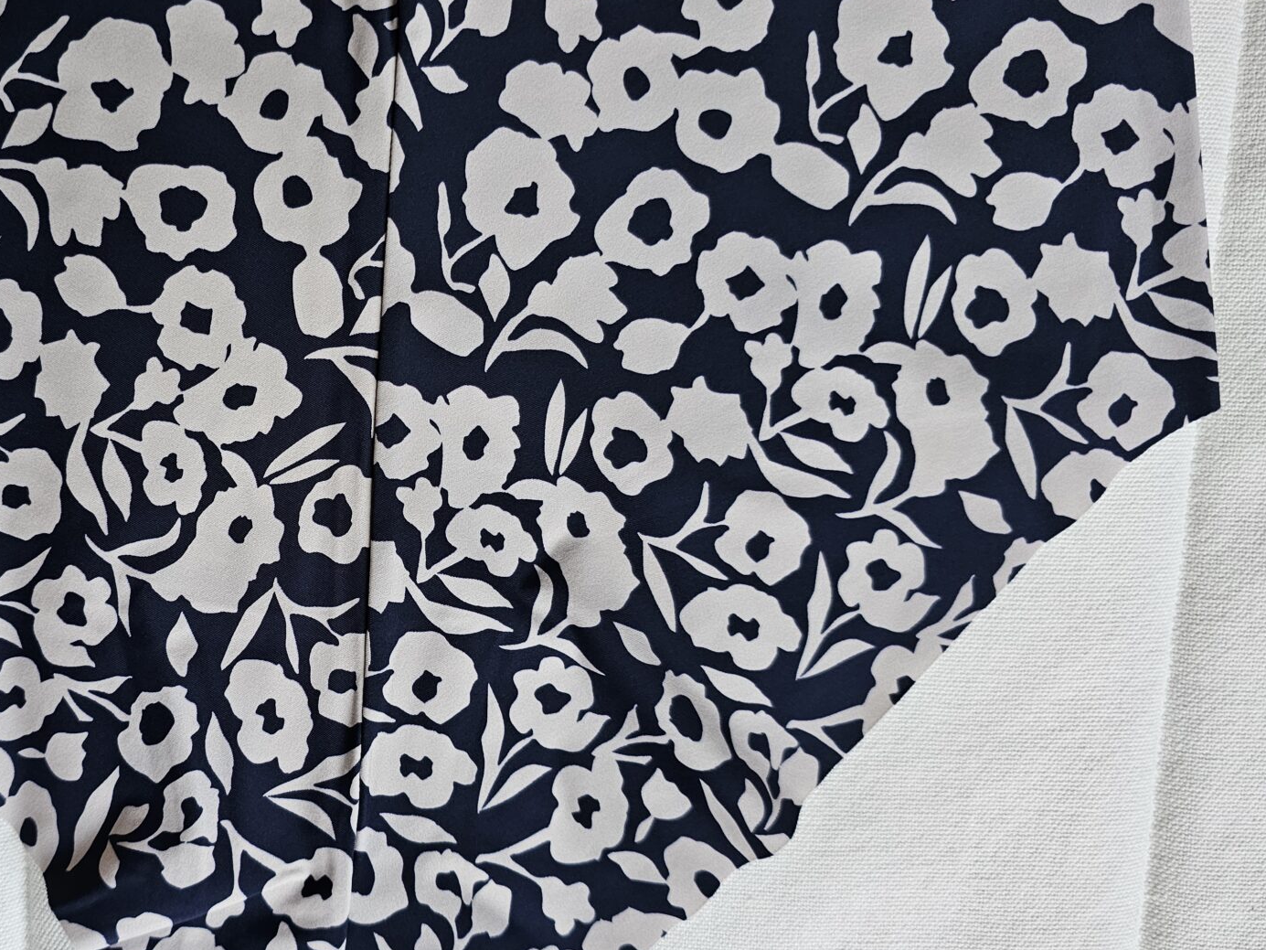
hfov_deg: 52.2
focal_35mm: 34
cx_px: 360
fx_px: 1244
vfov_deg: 41.8
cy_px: 490
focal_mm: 6.3
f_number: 1.7
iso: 320
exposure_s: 1/34
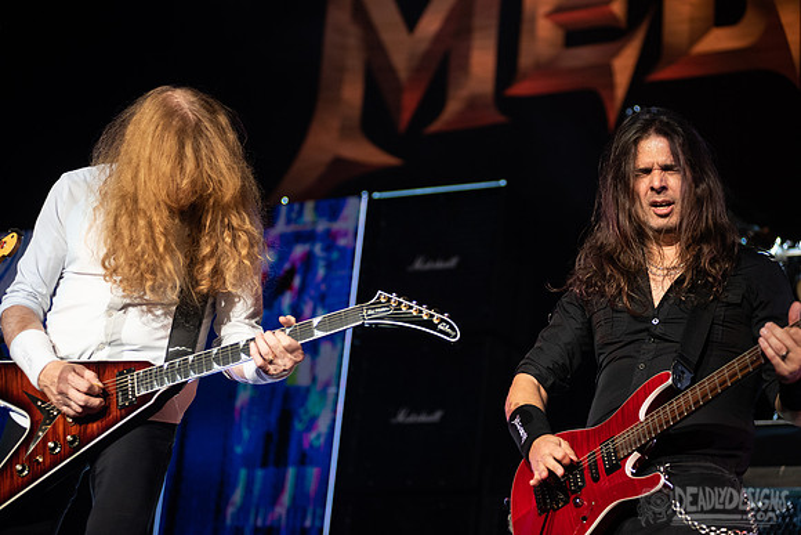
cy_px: 268
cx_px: 400
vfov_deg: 17.1
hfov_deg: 25.4
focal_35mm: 80
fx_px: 1780
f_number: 3.2
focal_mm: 80
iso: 2000
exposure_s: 1/400
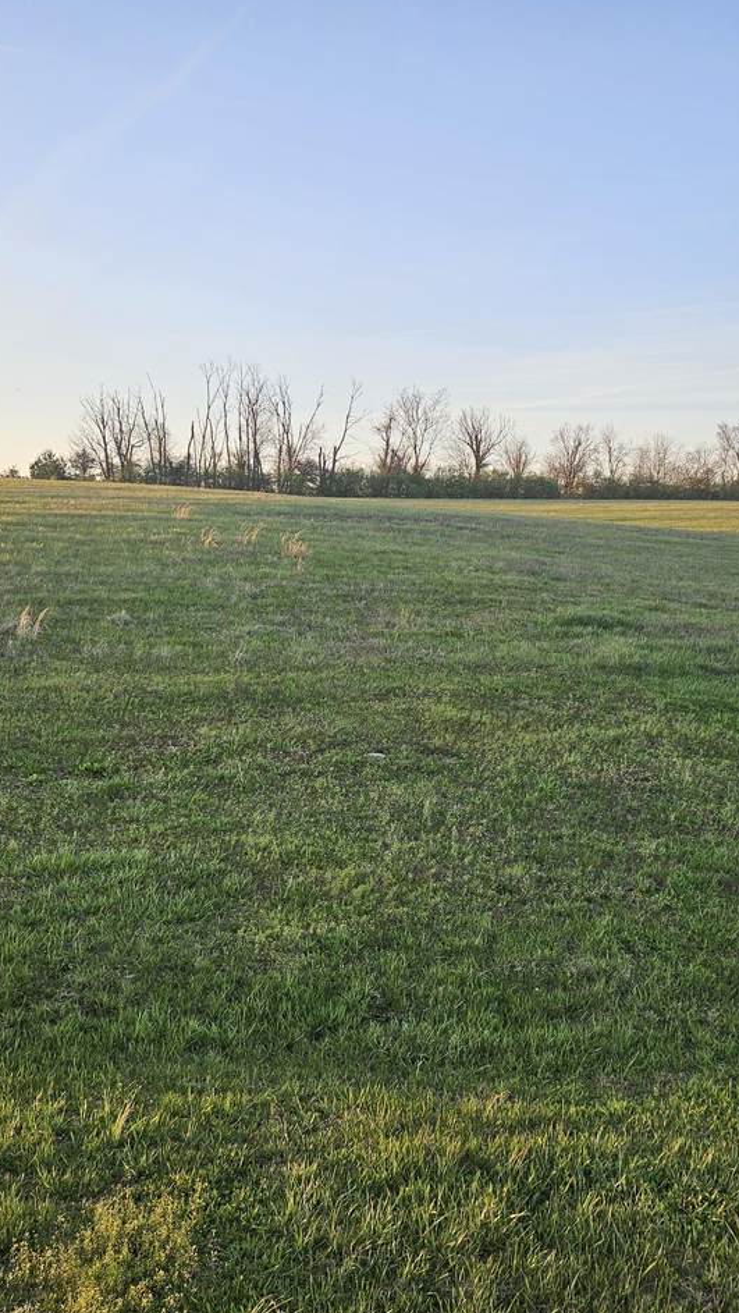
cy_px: 653
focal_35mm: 34
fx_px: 1183
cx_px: 391
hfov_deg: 34.7
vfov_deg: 58.0
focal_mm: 5.4
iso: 25
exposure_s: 1/314
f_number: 1.8
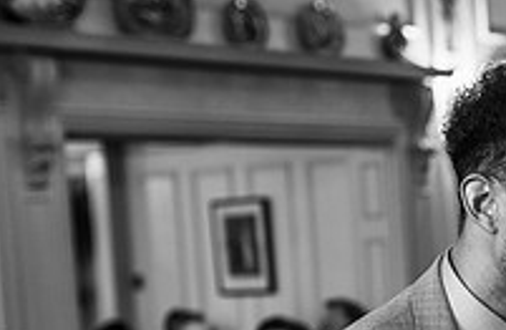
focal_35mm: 111
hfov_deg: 17.7
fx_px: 1549
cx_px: 602
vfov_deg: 12.0
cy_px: 344
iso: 200
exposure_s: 1/100
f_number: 2.5
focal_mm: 35
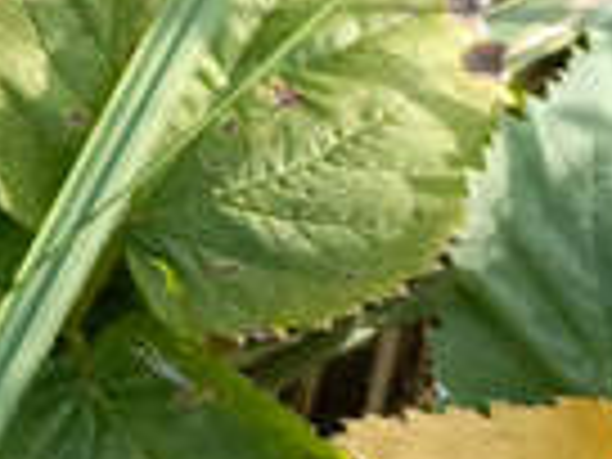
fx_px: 2599
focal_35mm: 147
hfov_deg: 11.4
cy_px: -540
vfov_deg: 9.3
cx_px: -806
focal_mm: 4.76
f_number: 1.69
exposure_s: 1/140
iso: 112
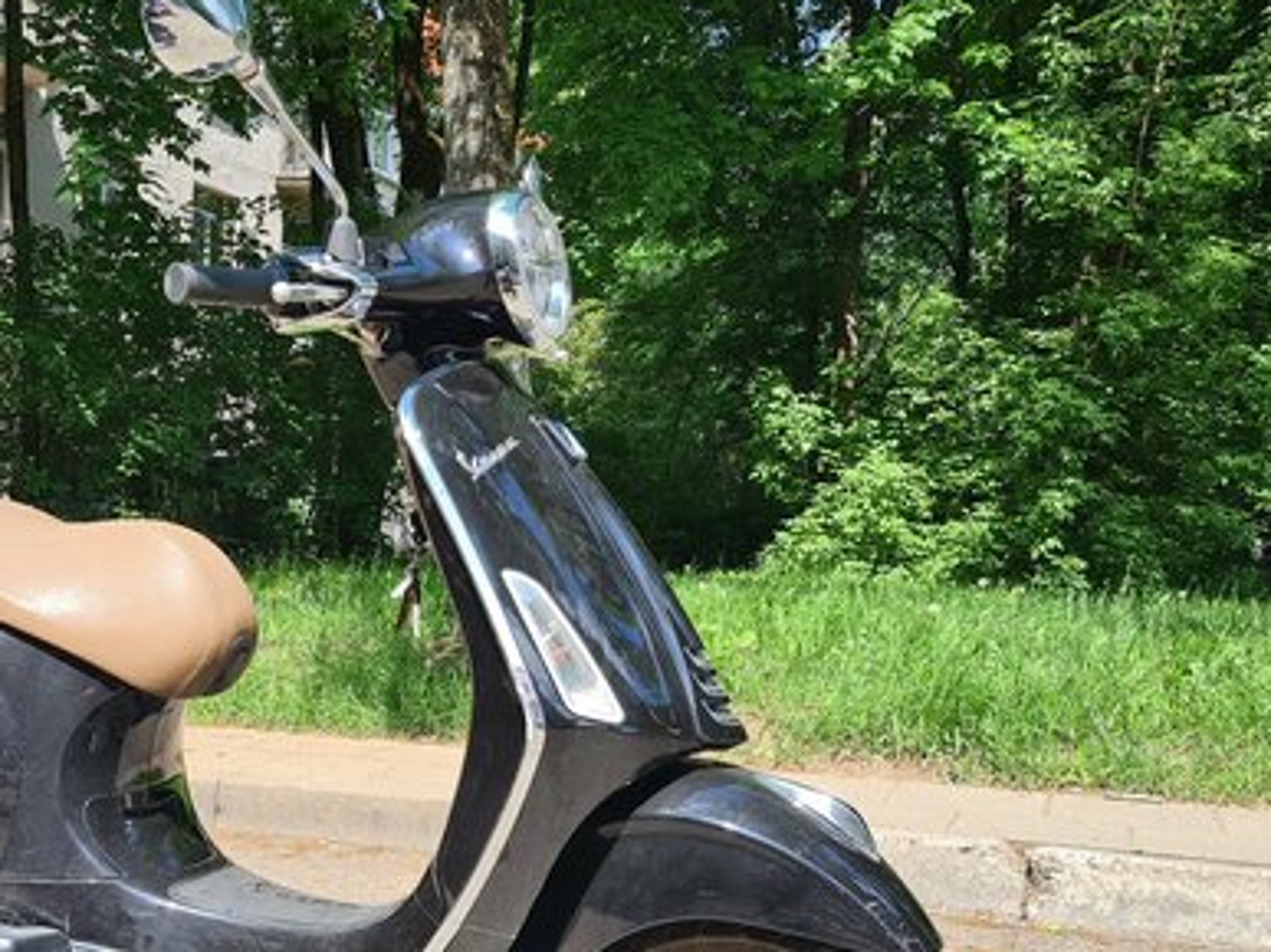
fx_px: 1578
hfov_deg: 42.7
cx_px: 342
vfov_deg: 33.0
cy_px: 693
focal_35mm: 43
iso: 50
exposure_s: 1/1020
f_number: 1.8
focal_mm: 5.4
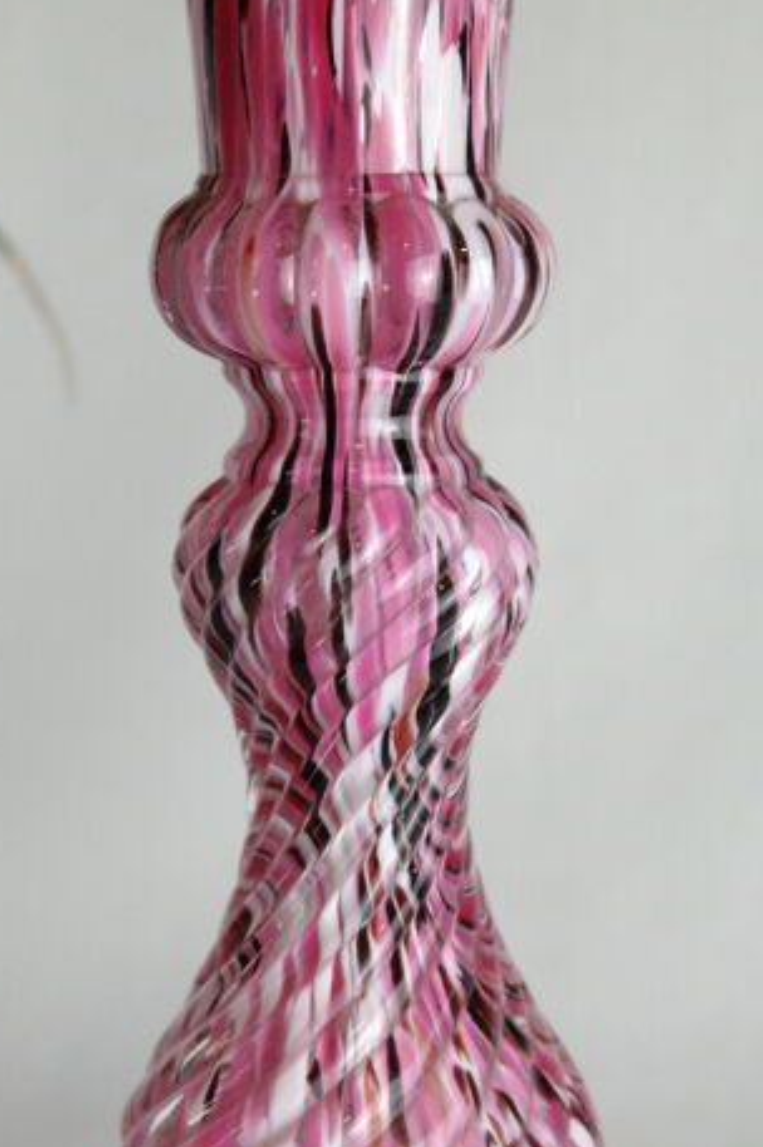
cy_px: 786
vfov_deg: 15.1
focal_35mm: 136
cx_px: 354
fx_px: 4330
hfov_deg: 10.1
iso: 400
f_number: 5.6
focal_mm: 45
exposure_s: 1/80
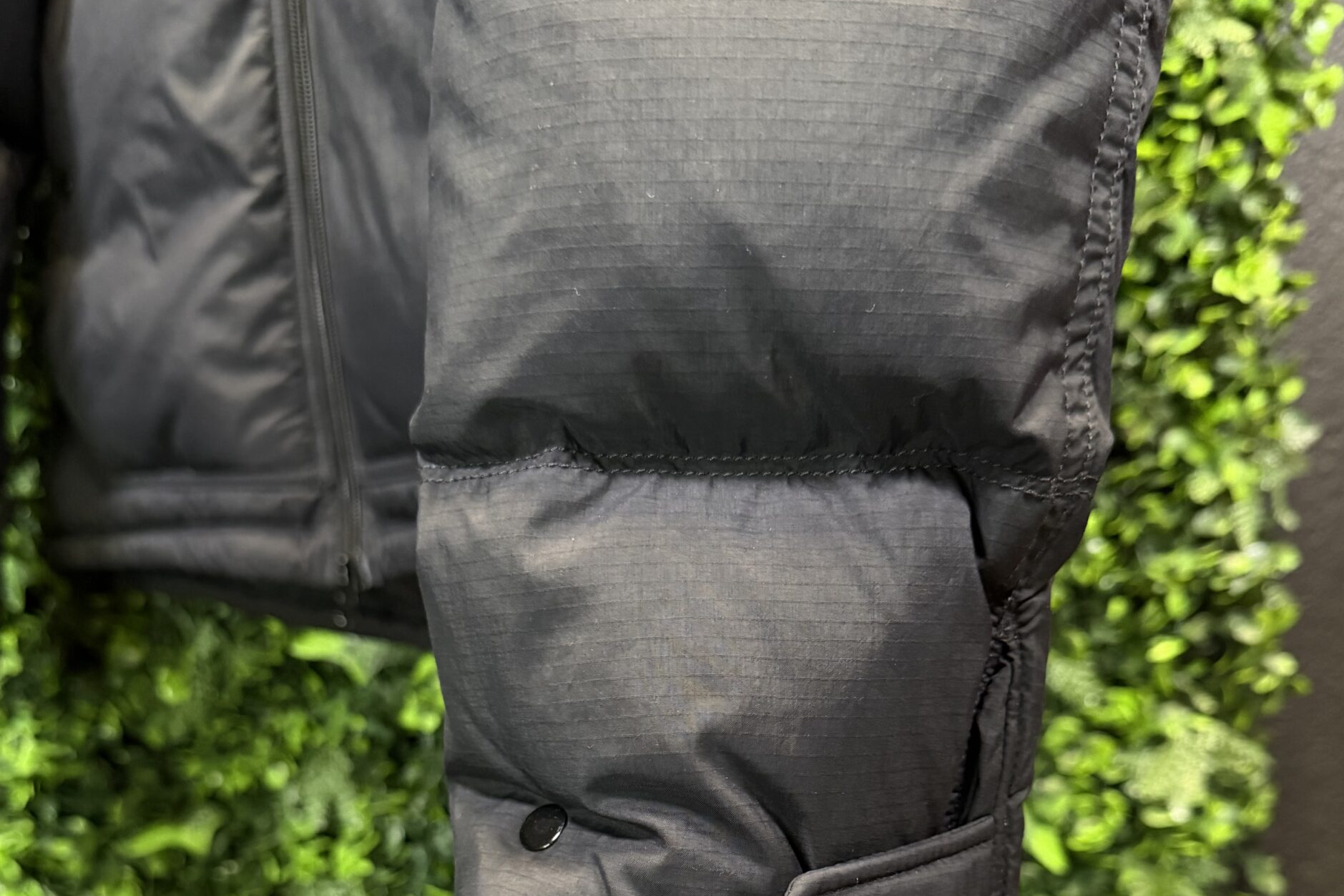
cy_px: 772
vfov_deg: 36.9
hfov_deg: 55.8
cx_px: 675
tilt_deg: -10.9
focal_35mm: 34
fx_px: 1269
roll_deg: +0.0
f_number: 1.78
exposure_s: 1/33
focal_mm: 6.76
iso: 640
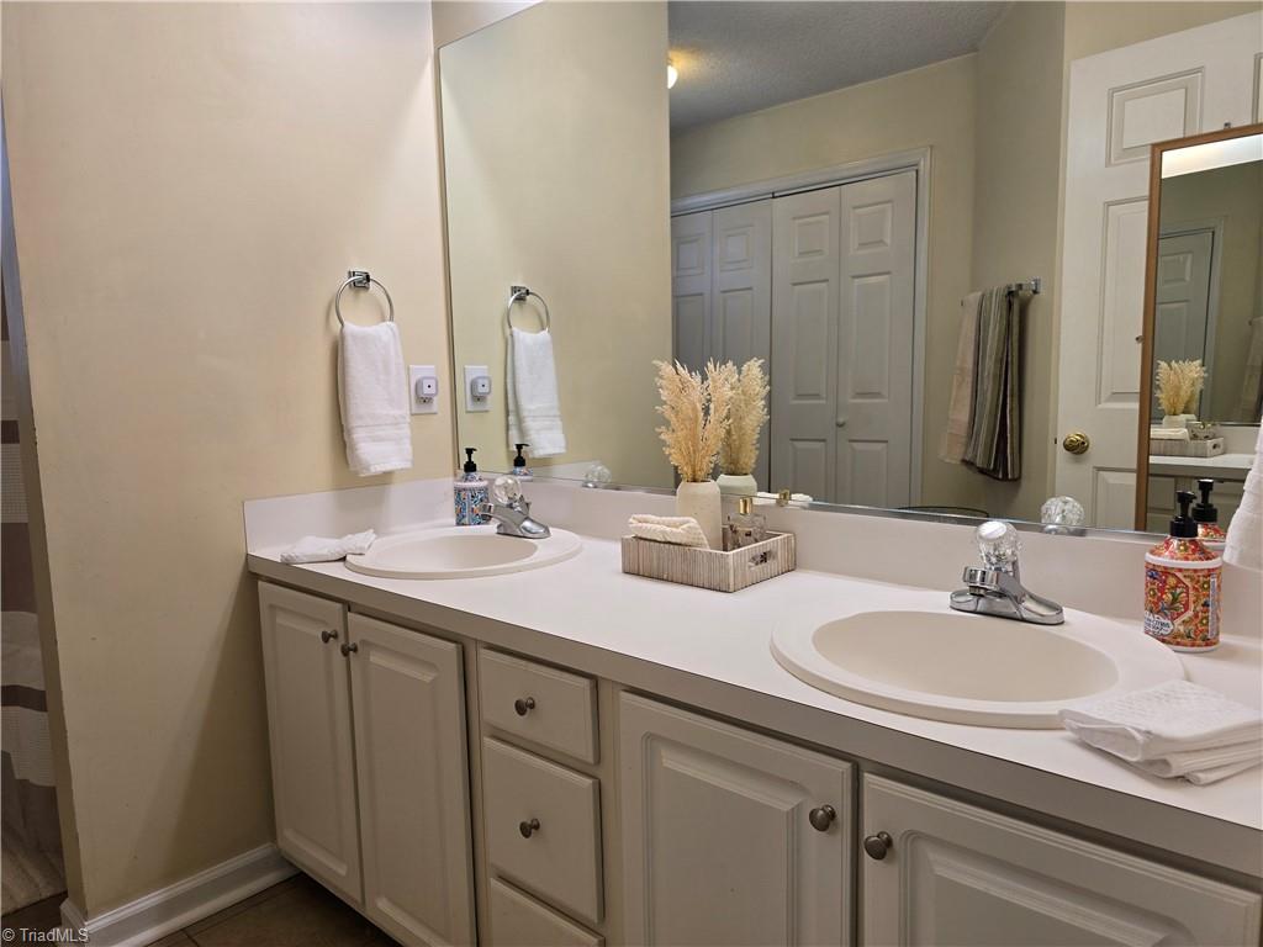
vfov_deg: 58.9
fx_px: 839
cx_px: 632
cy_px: 474
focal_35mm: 23
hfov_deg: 73.9
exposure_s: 1/120
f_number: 1.7
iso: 80
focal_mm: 6.3
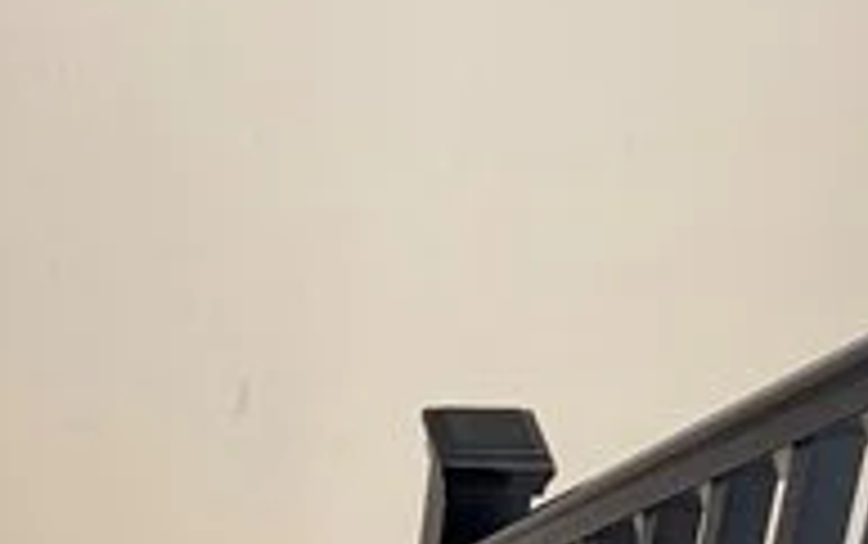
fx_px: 3196
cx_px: 243
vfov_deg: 9.5
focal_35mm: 135
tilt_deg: -32.9
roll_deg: -5.3
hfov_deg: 15.4
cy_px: 728
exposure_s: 1/109
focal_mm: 6.76
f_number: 1.78
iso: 200
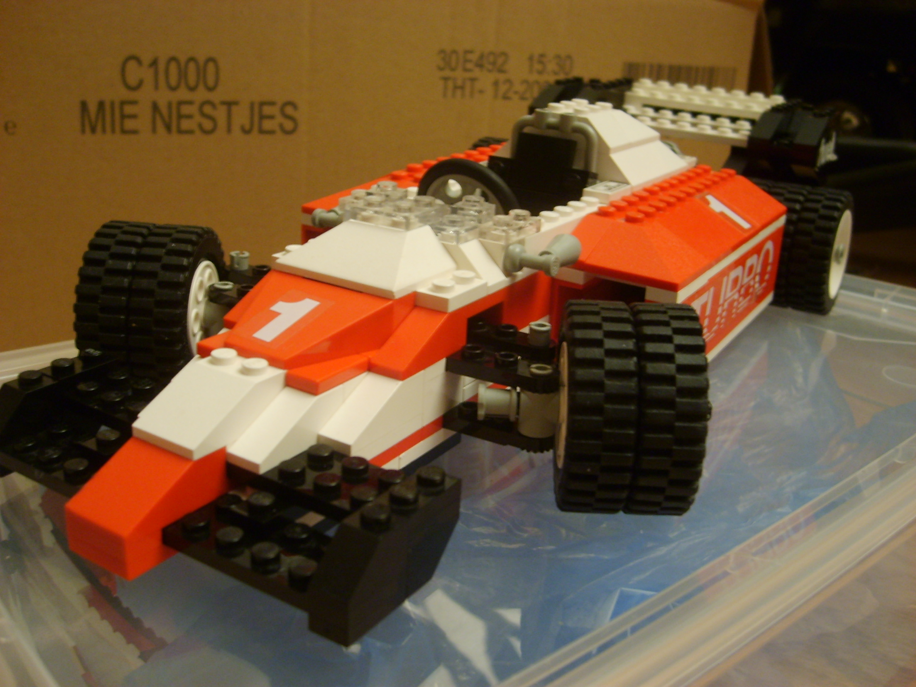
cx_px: 458
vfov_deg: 40.7
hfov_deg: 52.6
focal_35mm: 35
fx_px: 926
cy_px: 344
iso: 139
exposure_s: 1/4
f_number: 2.8
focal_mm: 5.8
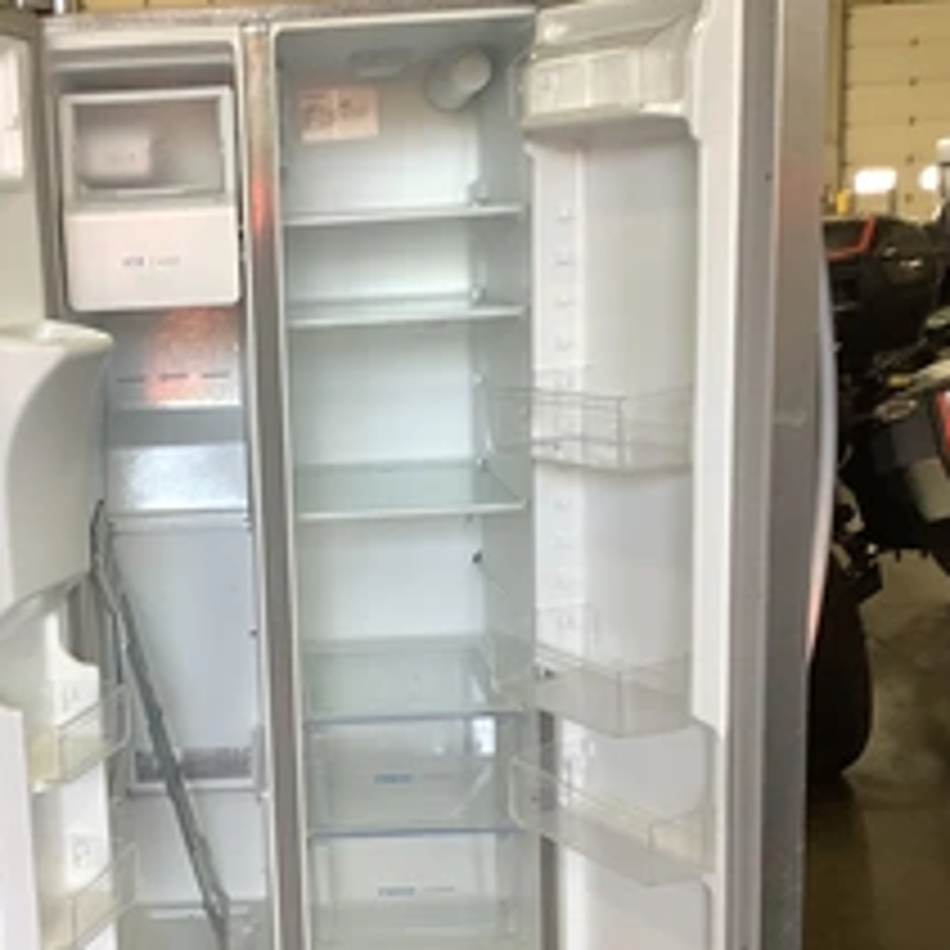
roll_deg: +3.0
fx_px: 1615
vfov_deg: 32.6
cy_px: 594
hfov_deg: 32.0
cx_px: 207
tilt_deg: -13.6
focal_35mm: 52
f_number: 2.4
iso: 100
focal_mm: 3.3
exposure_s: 1/60
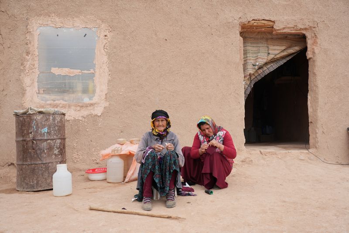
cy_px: 116
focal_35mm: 32
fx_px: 310
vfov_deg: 41.1
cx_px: 174
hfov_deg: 58.7
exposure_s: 1/200
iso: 100
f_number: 7.1
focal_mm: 32
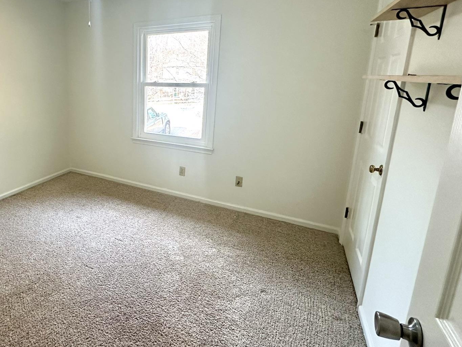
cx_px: 130
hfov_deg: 74.7
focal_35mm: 21
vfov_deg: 62.7
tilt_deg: -11.0
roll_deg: -0.7
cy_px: 132
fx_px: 280
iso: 200
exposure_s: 1/60
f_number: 2.2
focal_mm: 2.22
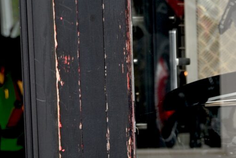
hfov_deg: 6.5
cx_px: 357
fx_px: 2059
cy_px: 395
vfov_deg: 4.3
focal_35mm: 314
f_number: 4.5
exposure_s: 1/80
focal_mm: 62
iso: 200
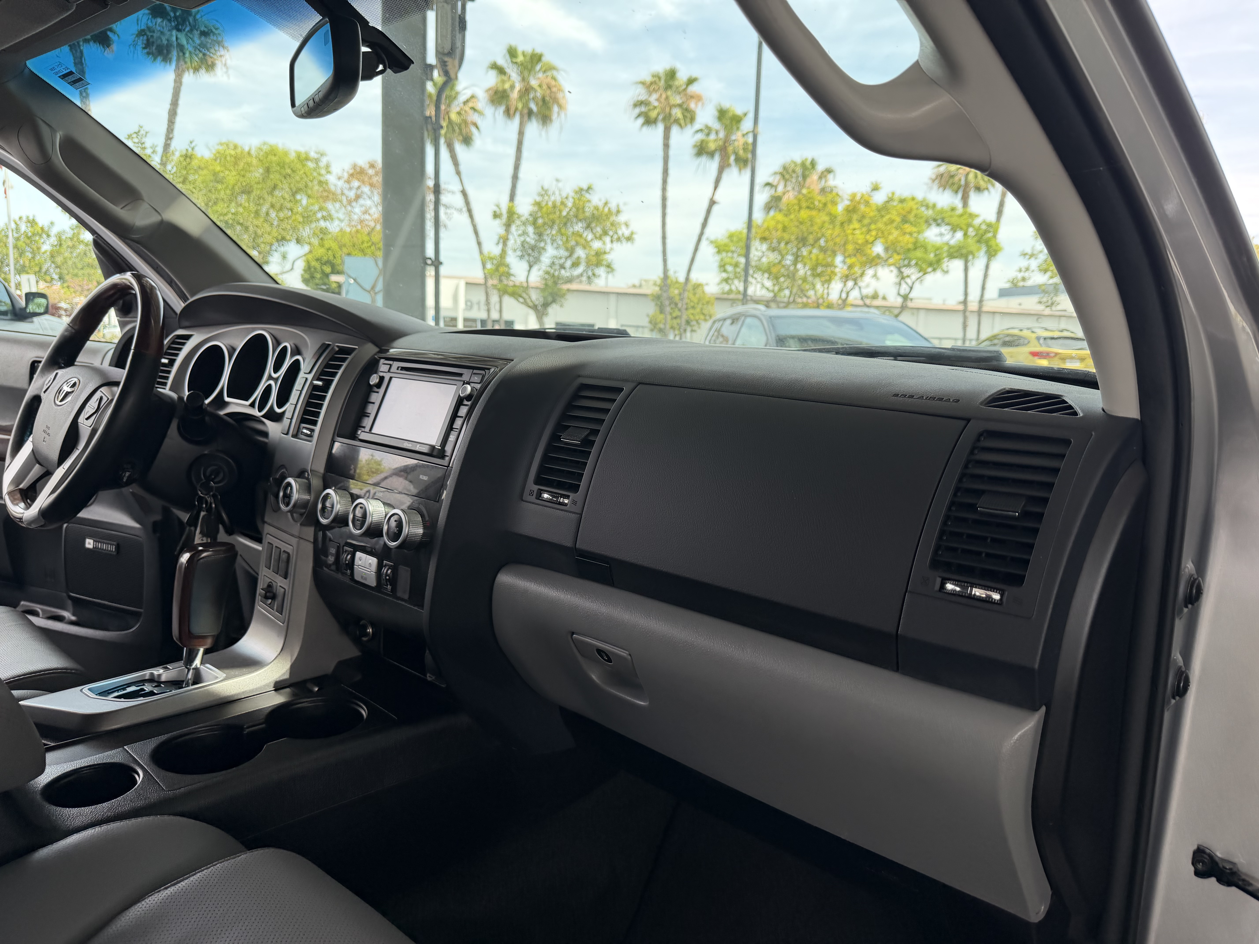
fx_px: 873
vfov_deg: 56.8
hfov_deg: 71.6
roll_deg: -3.0
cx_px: 630
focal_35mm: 24
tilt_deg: -7.7
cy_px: 472
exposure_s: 1/459
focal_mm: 6.76
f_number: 1.78
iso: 80
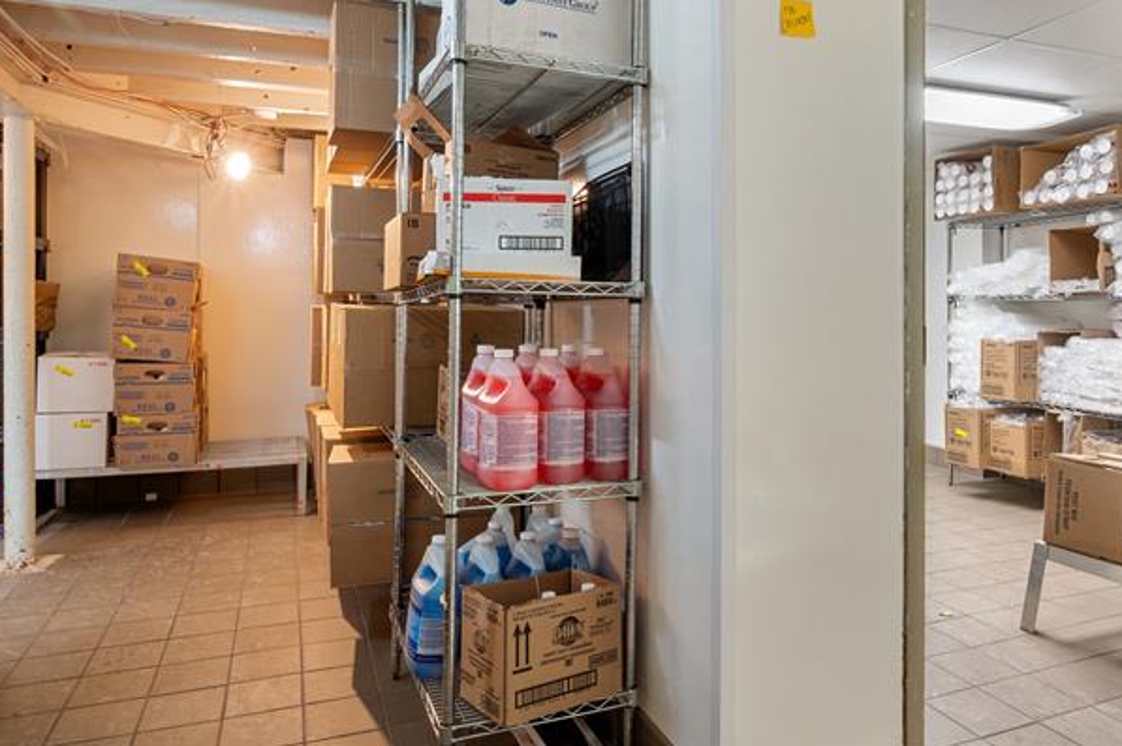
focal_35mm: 24
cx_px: 618
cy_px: 337
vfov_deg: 53.0
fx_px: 747
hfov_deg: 73.6
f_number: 11
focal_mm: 14
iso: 100
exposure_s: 15
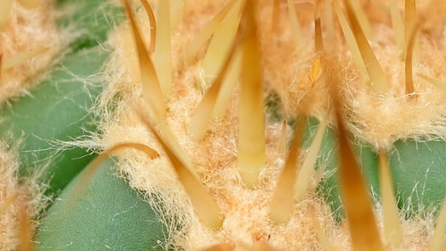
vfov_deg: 2.3
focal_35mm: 534
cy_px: 129
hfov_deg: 4.0
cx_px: 413
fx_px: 6314
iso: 160
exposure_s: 1/640
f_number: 2.8
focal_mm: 80
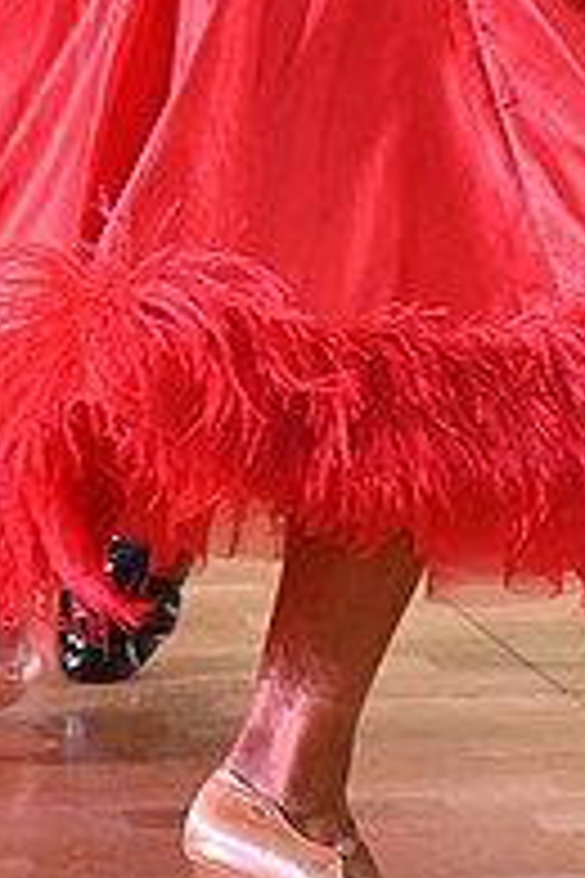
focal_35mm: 304
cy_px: -401
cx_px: 286
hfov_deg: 4.5
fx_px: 7409
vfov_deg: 6.7
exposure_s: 1/400
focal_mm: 102
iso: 3200
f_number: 5
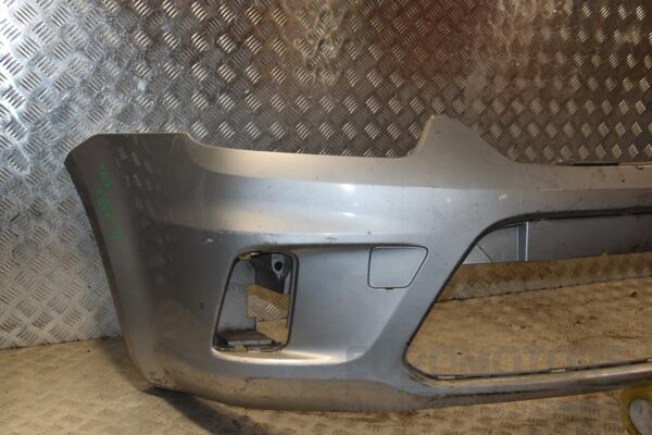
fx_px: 706
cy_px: 218
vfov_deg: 34.2
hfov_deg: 49.6
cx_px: 326
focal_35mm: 39
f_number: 8
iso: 800
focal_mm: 26
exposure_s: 1/200
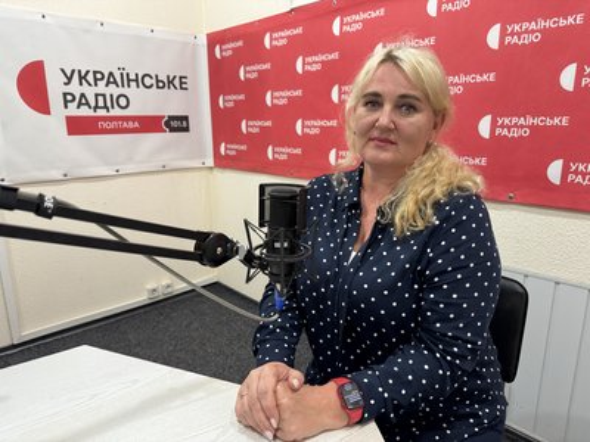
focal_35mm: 24
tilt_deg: -12.3
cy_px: 221
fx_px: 409
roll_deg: +0.8
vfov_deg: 56.8
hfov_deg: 71.6
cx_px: 295
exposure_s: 1/50
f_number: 1.78
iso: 320
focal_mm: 6.76
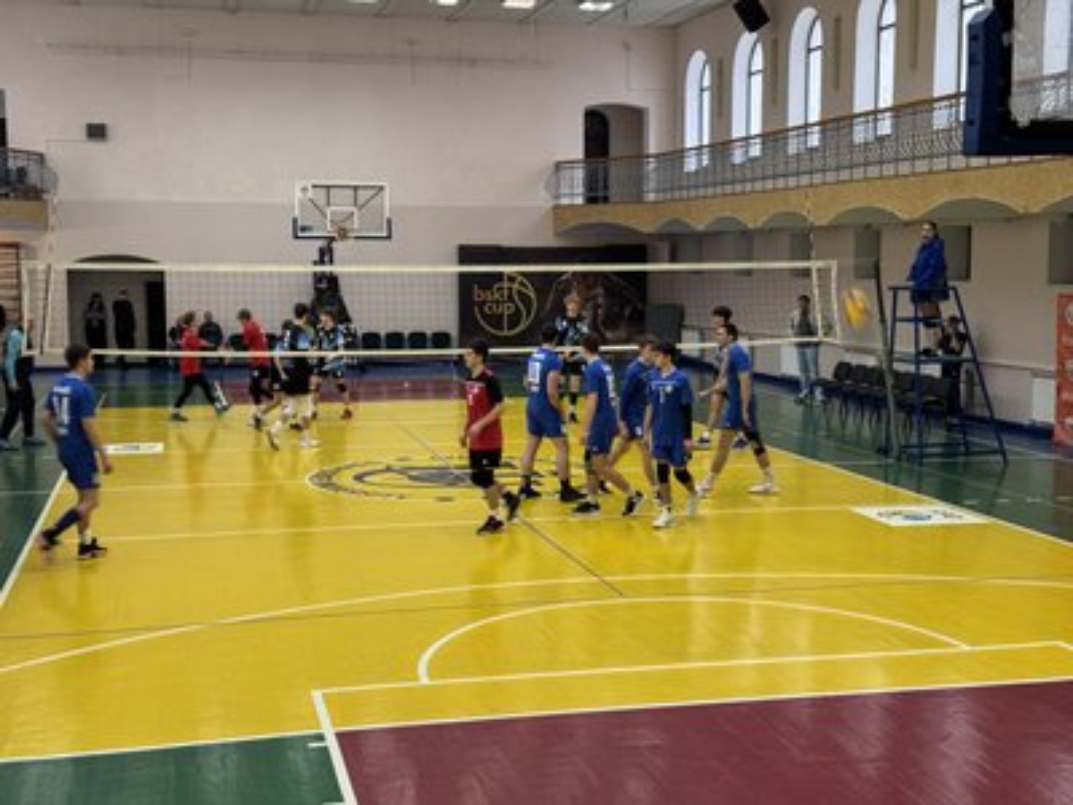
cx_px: 536
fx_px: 1488
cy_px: 402
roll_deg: +0.7
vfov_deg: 30.3
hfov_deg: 39.7
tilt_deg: -4.9
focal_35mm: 48
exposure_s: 1/50
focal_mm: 6.76
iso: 200
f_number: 1.78
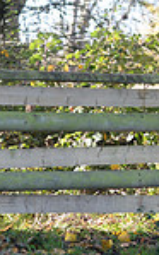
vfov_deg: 7.5
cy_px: 36
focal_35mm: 278
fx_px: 1929
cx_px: 436
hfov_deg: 4.6
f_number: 3.2
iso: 1000
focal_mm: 70
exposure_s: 1/1000
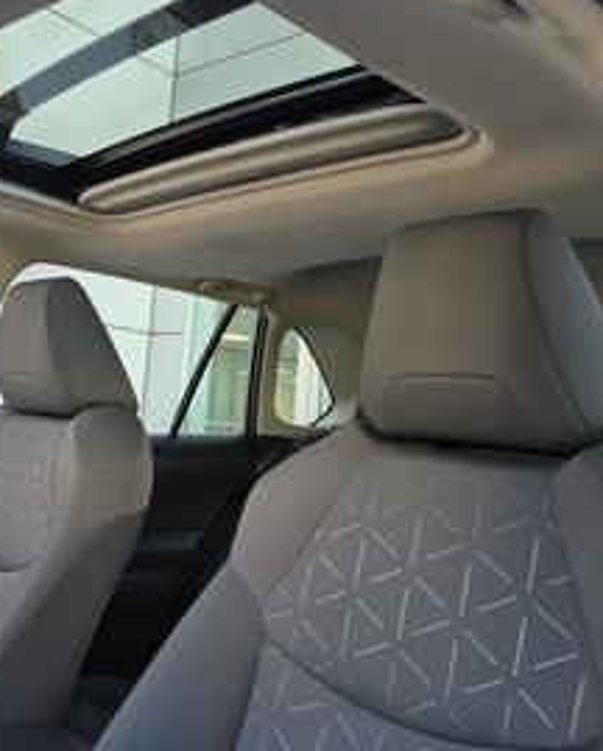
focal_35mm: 35
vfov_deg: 51.3
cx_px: 209
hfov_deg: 41.9
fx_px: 779
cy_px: 320
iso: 50
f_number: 1.4
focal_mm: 6.5
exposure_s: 1/180
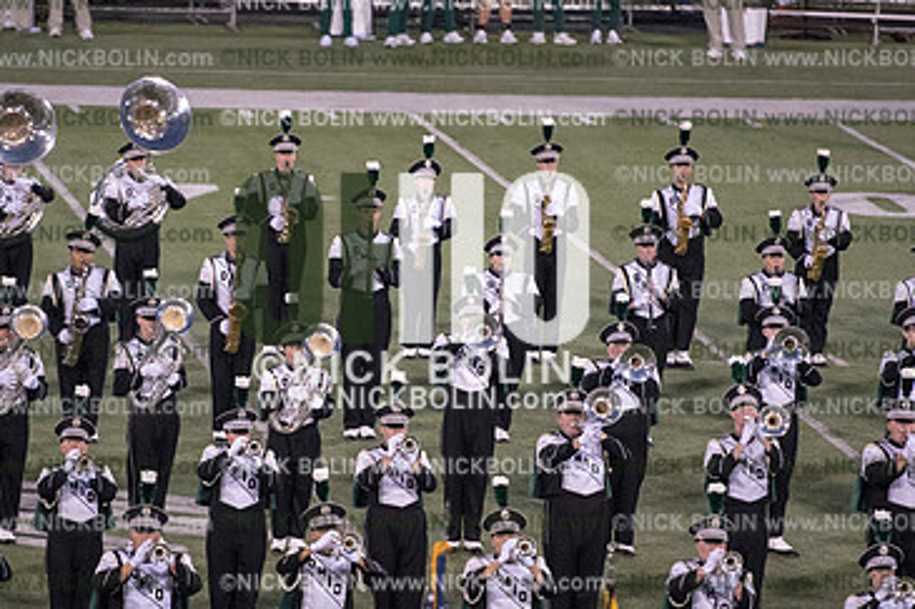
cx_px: 411
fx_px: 8078
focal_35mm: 318
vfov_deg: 4.3
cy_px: 292
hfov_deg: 6.5
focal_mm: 200
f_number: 3.2
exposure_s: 1/1250
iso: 5000
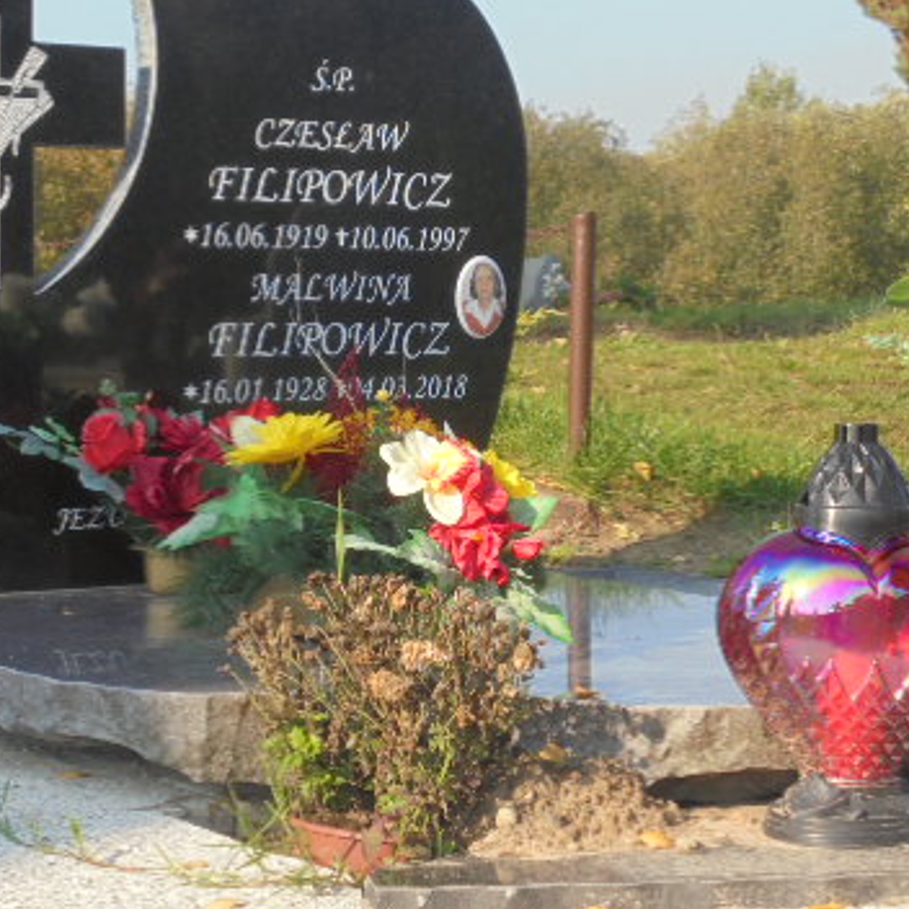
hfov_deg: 19.3
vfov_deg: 19.3
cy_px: 491
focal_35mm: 90
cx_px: 416
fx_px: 2674
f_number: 5.2
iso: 100
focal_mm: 10.1
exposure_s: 1/250
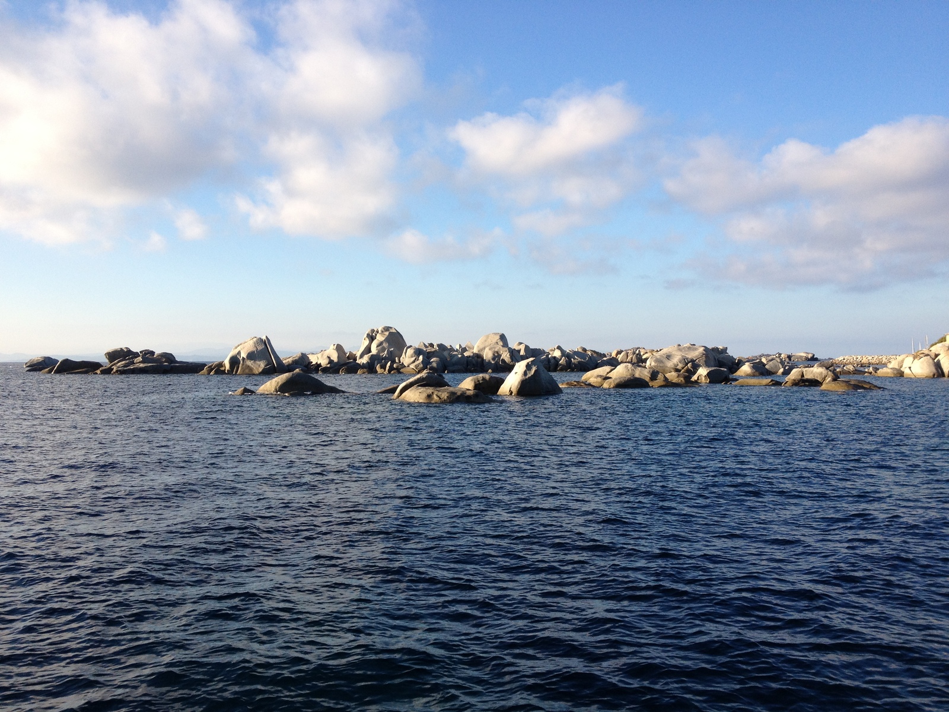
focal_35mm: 35
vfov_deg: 40.7
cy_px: 356
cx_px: 474
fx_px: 960
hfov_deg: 52.6
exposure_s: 1/968
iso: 64
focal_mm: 4.28
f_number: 2.4
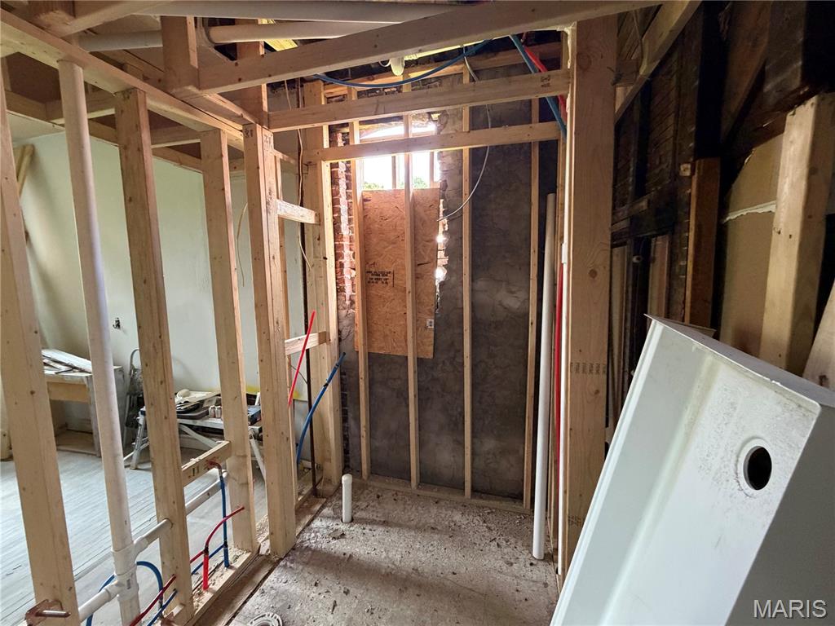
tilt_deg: -5.0
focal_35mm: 14
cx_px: 418
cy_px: 313
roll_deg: +2.3
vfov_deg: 85.7
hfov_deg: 102.1
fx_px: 338
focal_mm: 2.22
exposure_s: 1/60
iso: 500
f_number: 2.2
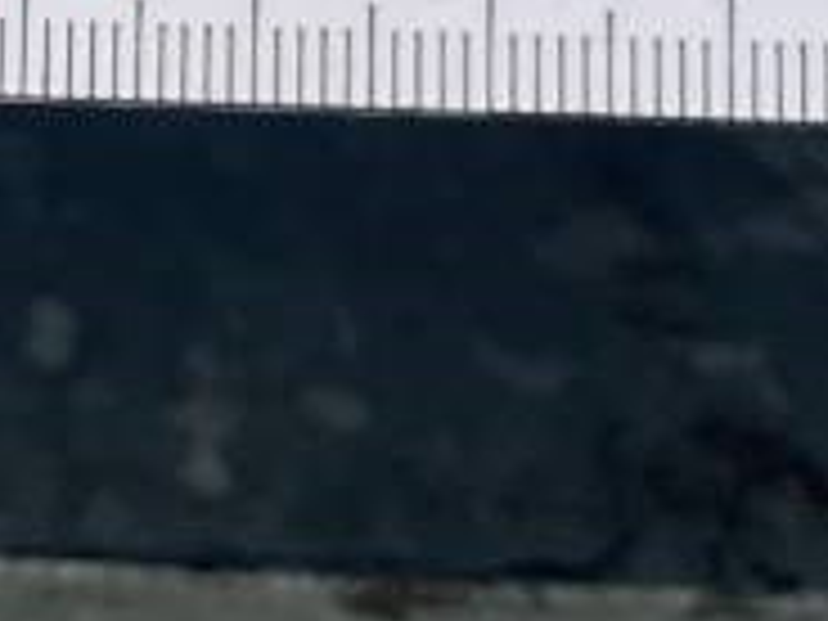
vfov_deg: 10.1
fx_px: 3468
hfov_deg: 13.3
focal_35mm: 145
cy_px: -126
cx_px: -148
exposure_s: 1/646
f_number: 1.5
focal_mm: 5.7
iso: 50
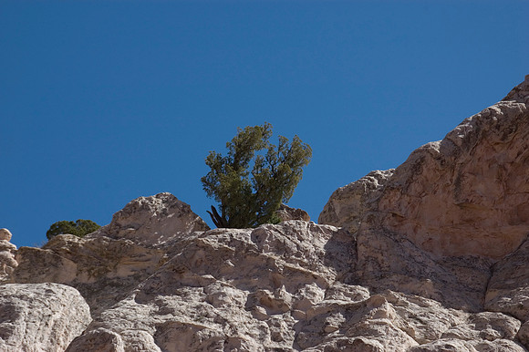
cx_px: 264
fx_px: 1762
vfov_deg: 11.4
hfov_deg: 17.1
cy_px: 176
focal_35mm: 120
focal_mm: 80
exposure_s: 1/320
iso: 200
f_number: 9
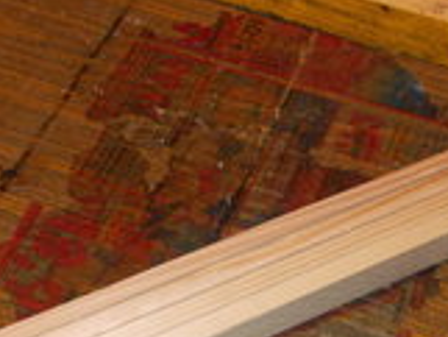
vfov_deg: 23.7
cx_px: 303
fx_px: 790
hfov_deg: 31.4
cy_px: 269
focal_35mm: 61
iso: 200
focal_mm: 4
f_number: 2.7
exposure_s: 1/25
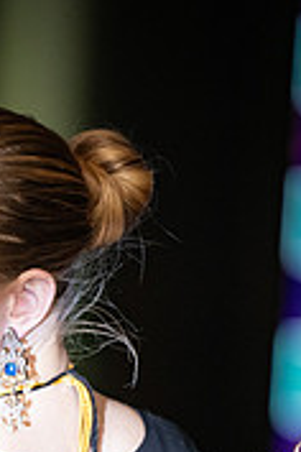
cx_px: 15
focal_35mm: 509
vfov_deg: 4.0
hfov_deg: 2.7
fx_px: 6383
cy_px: 572
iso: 2500
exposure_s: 1/800
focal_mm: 200
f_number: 2.8
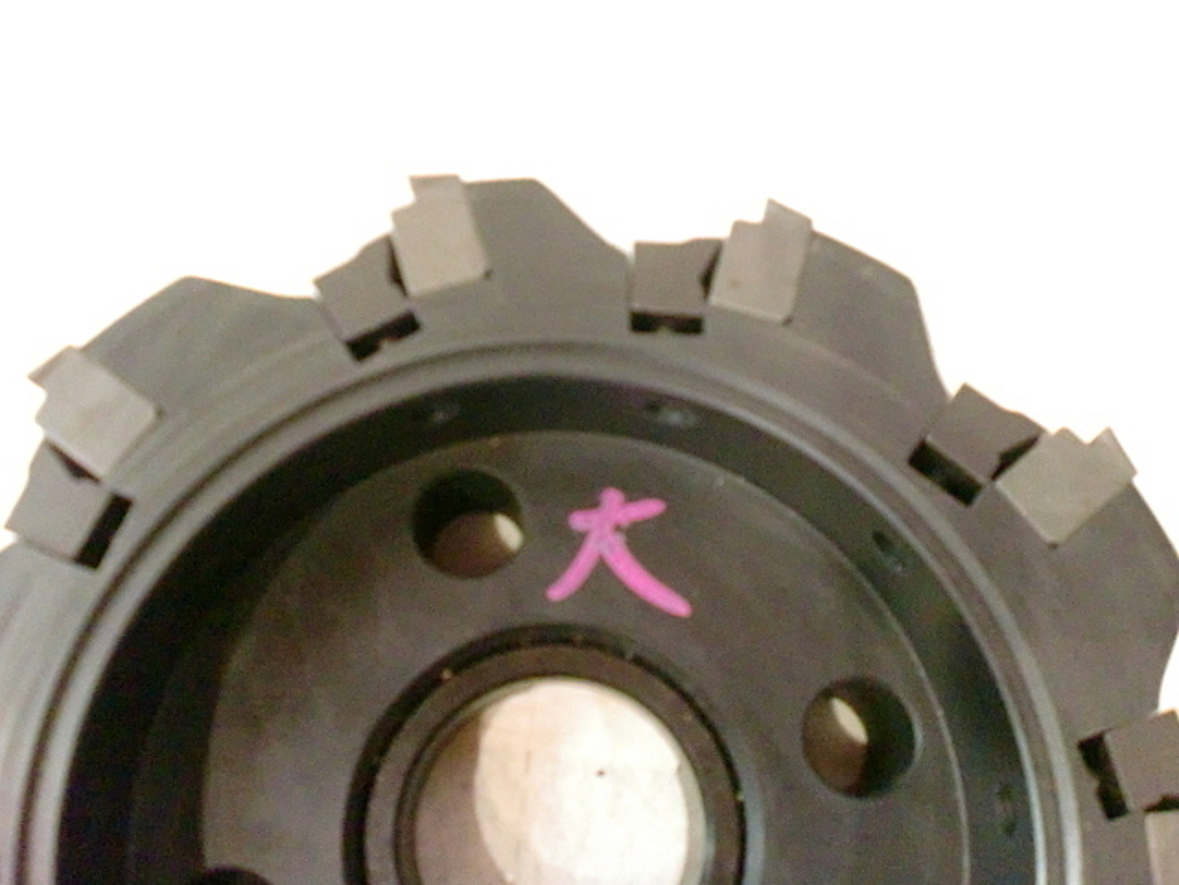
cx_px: 590
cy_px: 442
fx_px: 1192
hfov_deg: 52.6
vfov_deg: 40.7
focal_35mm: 35
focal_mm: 6.3
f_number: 3.1
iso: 1250
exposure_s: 1/60
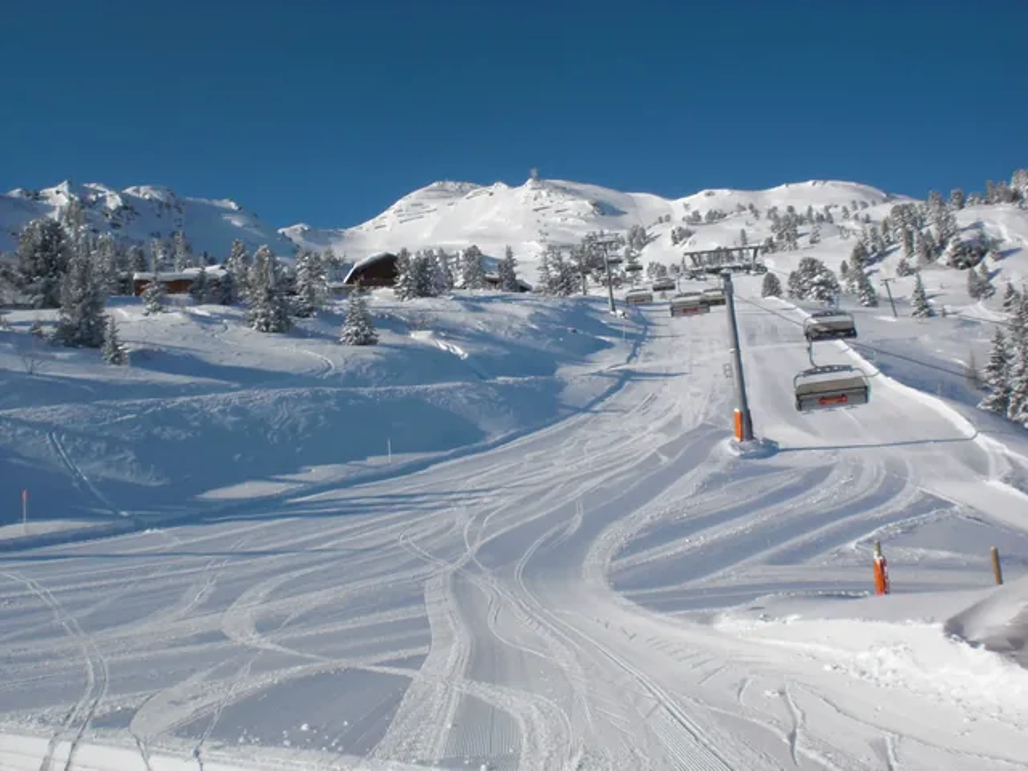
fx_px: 1128
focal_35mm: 38
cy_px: 386
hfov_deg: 49.0
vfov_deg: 37.7
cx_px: 514
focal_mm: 6.3
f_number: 5.6
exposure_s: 1/800
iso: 64
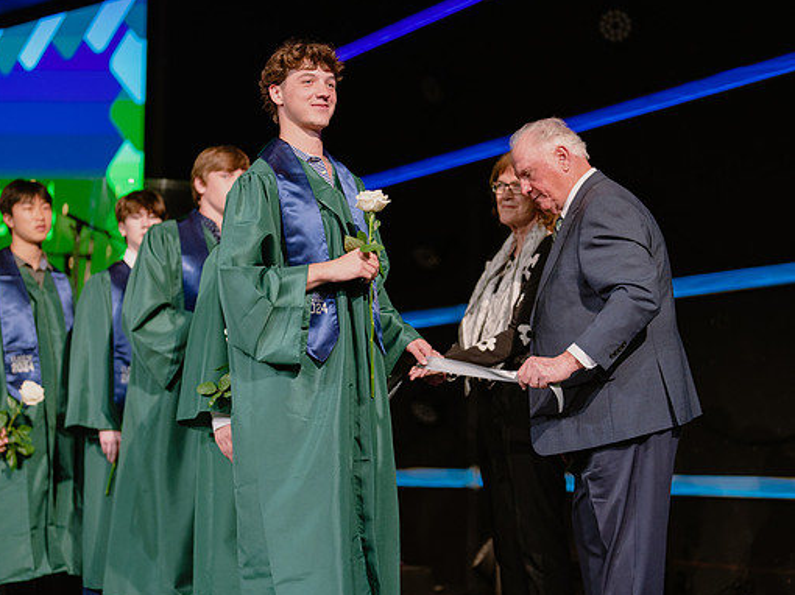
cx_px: 394
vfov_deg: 22.9
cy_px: 330
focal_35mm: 64
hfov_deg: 30.3
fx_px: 1469
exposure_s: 1/320
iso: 640
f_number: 1.2
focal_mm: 50
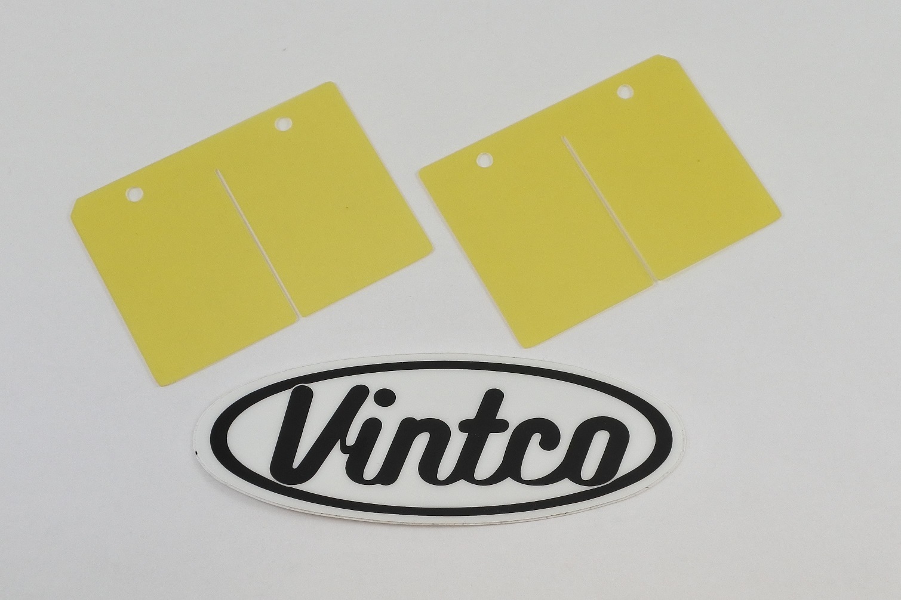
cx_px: 450
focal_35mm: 37
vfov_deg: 35.9
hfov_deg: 51.9
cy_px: 300
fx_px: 926
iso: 400
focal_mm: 14
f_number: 4
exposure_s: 1/200
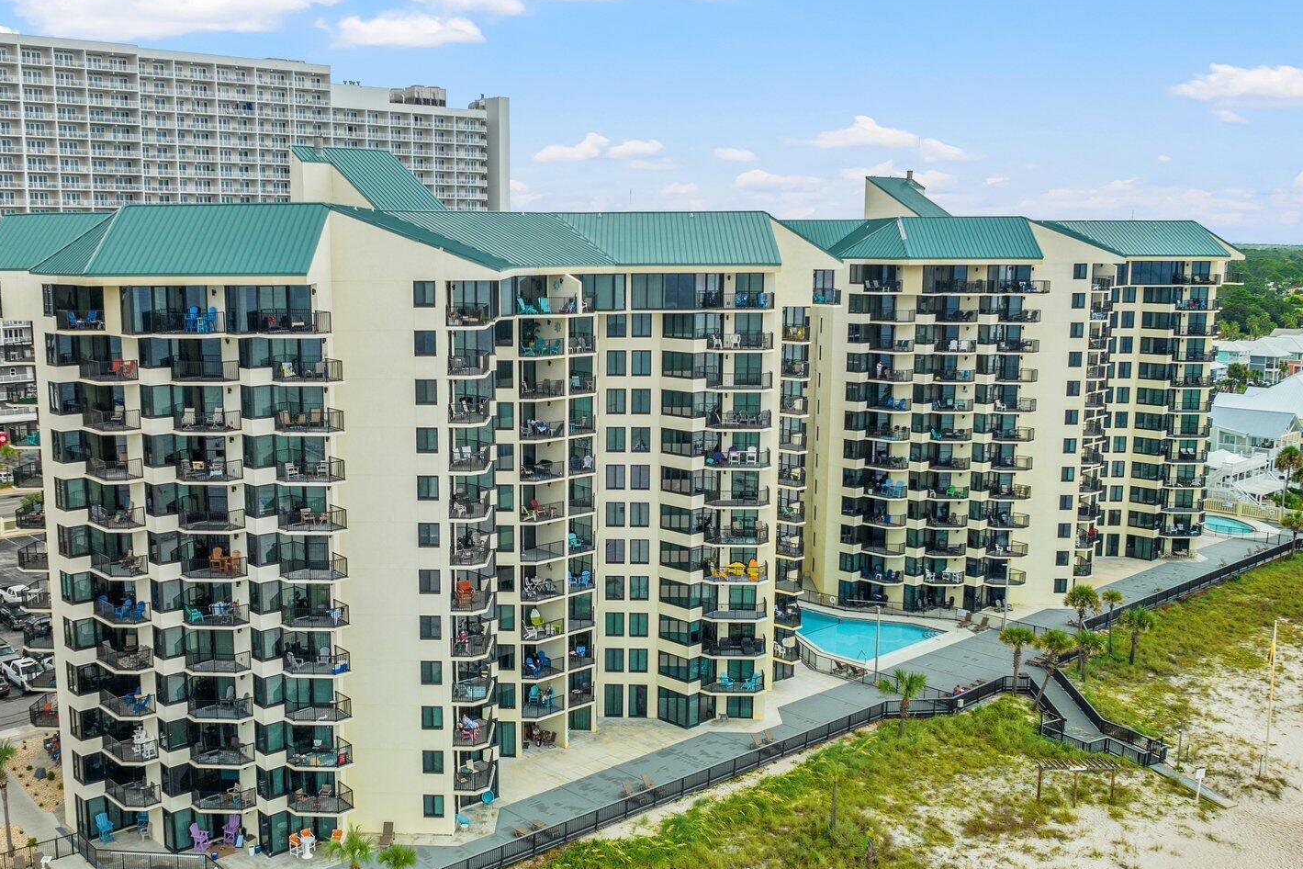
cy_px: 459
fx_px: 1303
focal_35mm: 36
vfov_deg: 36.9
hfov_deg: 52.9
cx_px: 541
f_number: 4
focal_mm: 12.29
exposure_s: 1/240
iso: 100
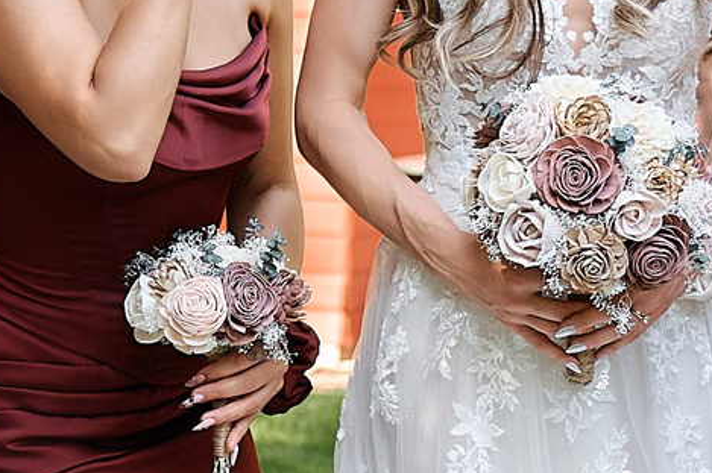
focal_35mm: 224
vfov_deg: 6.1
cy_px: 354
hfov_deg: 9.2
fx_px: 4427
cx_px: 416
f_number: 2.8
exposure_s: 1/400
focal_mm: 41
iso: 500
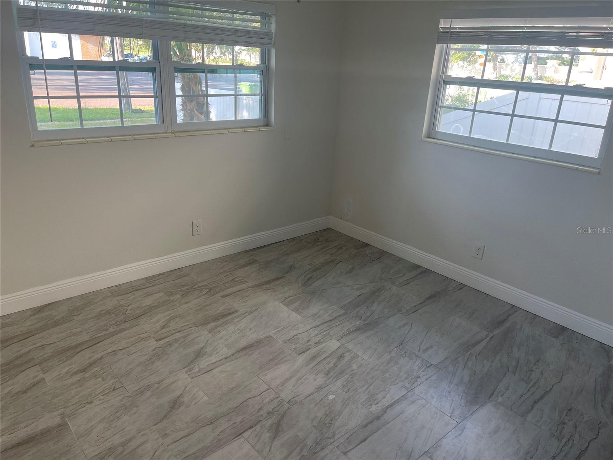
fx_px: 443
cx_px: 306
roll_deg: -3.2
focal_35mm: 25
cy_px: 230
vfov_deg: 54.9
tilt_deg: -21.7
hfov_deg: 69.4
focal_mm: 5.1
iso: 80
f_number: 1.6
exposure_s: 1/121
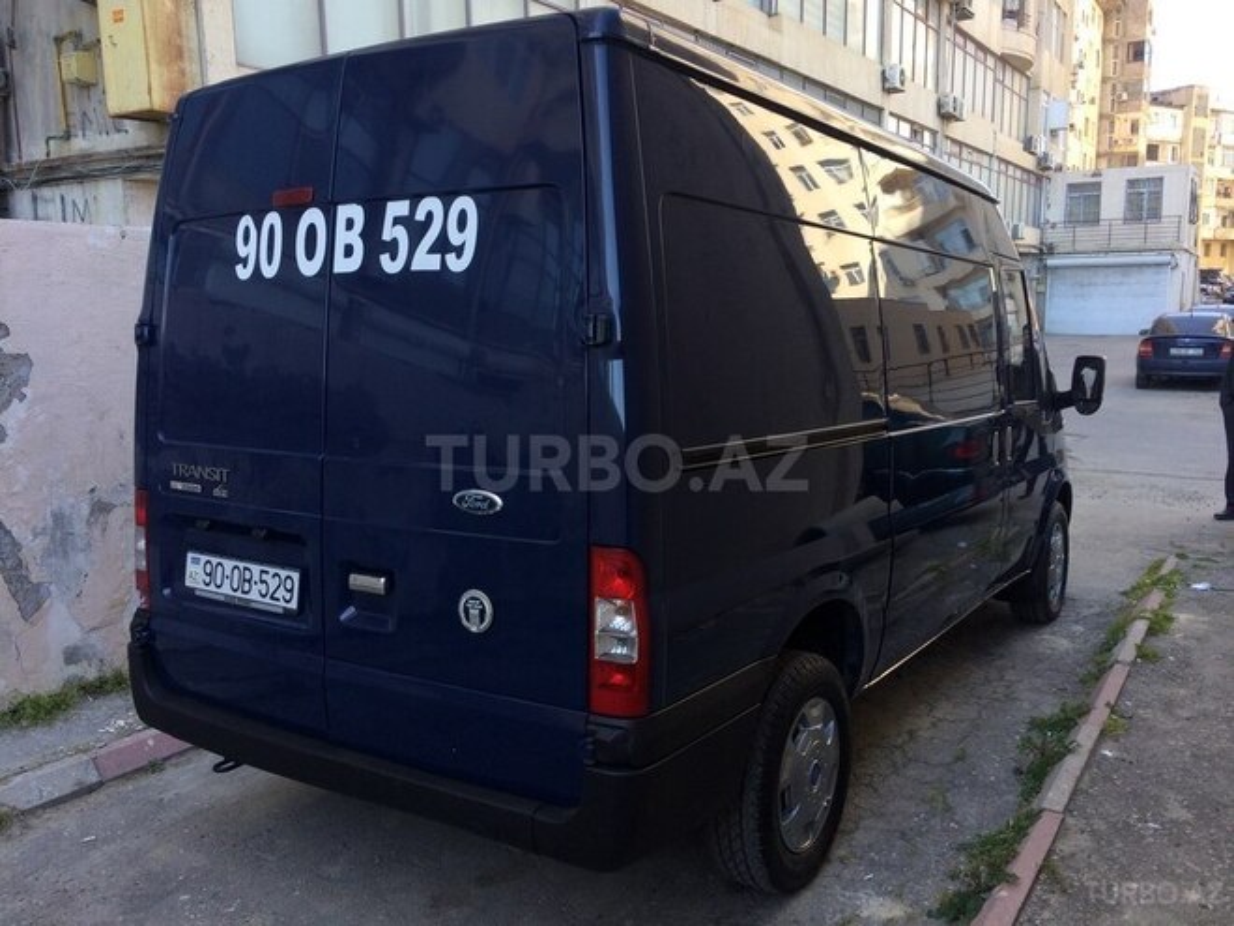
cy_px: 463
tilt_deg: -8.2
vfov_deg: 48.2
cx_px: 617
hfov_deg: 61.7
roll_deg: +1.1
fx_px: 1034
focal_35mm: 29
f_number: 2.2
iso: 32
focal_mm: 4.15
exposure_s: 1/234
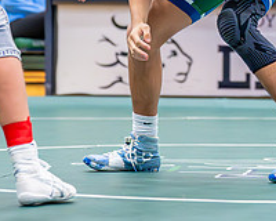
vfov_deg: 6.5
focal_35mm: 236
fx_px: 1928
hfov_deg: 8.2
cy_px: -75
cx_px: 194
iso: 6400
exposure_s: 1/1000
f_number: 2.8
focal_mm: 70
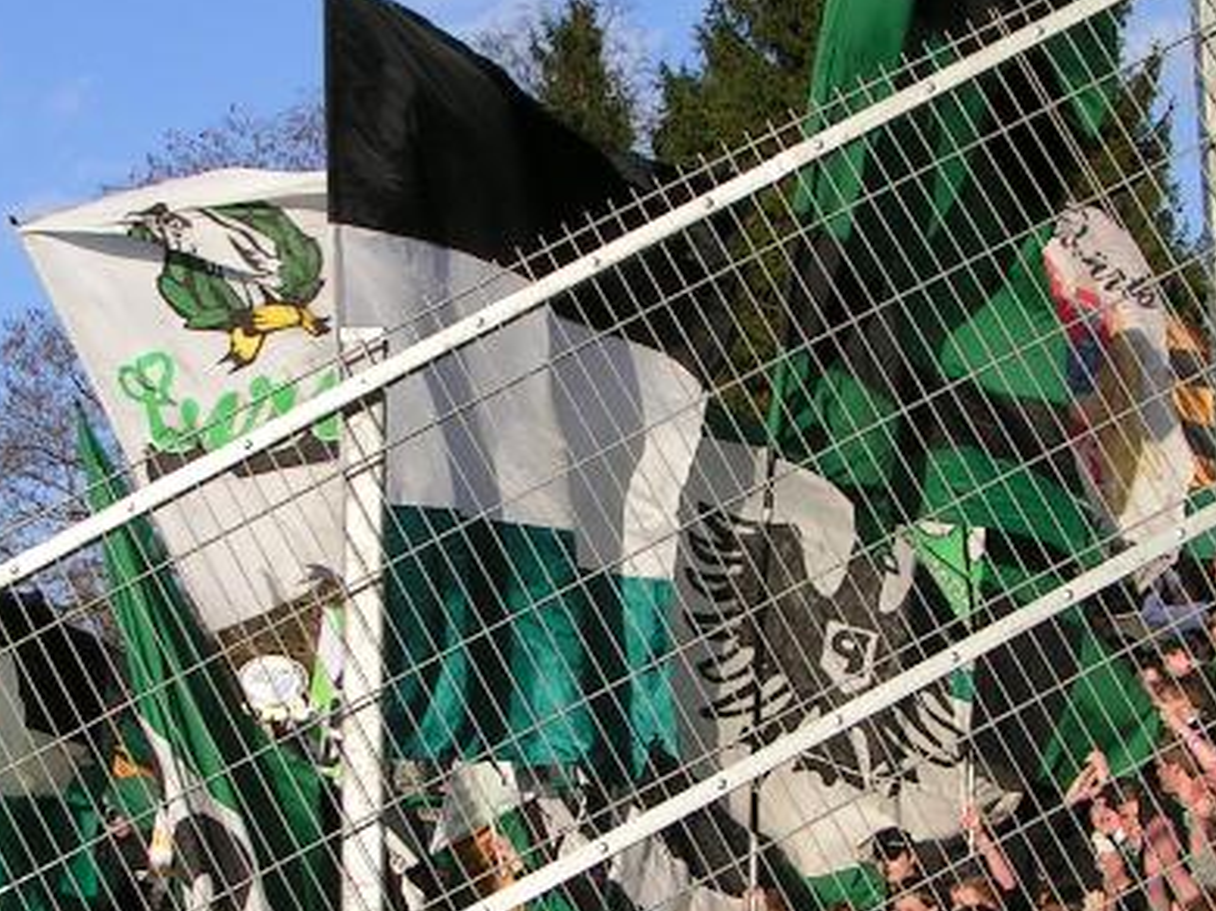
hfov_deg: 25.0
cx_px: 502
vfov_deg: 18.8
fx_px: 2738
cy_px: 565
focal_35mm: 78
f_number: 5.6
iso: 50
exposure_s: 1/320
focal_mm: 5.8
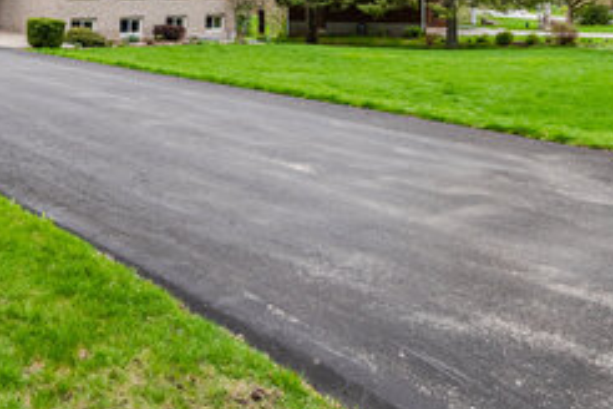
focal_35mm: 39
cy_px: -1
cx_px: 130
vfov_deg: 31.6
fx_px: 664
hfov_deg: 47.1
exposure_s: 1/125
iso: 100
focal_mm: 10
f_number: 8
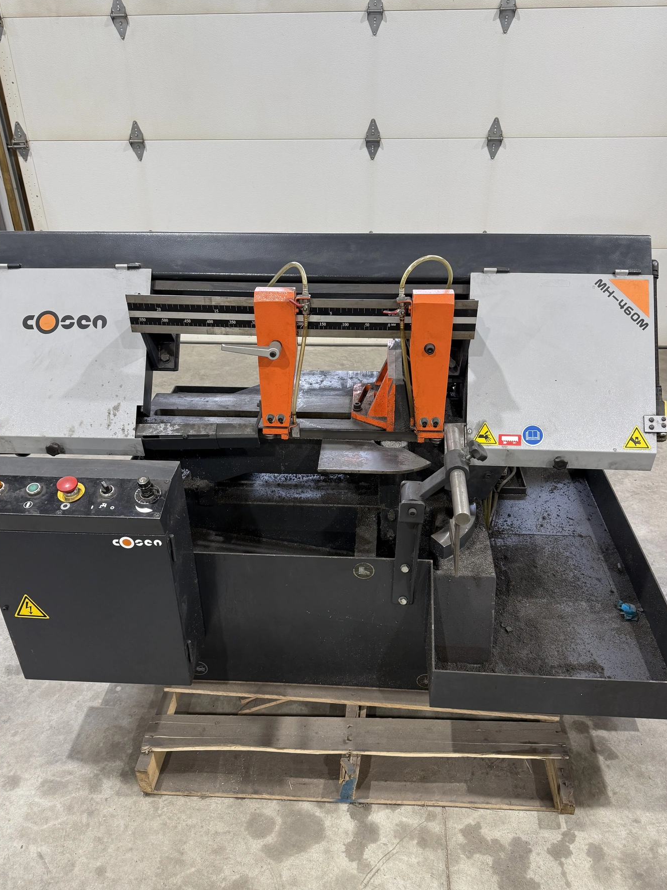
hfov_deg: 51.3
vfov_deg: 65.3
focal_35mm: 27
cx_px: 328
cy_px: 464
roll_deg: -0.1
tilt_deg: -32.8
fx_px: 694
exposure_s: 1/120
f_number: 1.78
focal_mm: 6.76
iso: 160
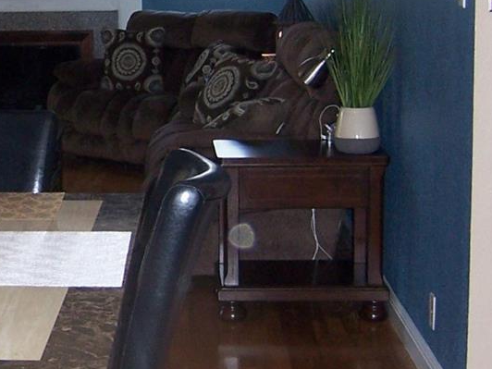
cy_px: 107
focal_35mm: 93
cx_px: 0
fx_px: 1322
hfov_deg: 20.4
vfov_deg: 15.8
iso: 140
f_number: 2.8
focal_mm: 5.5
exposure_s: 1/60
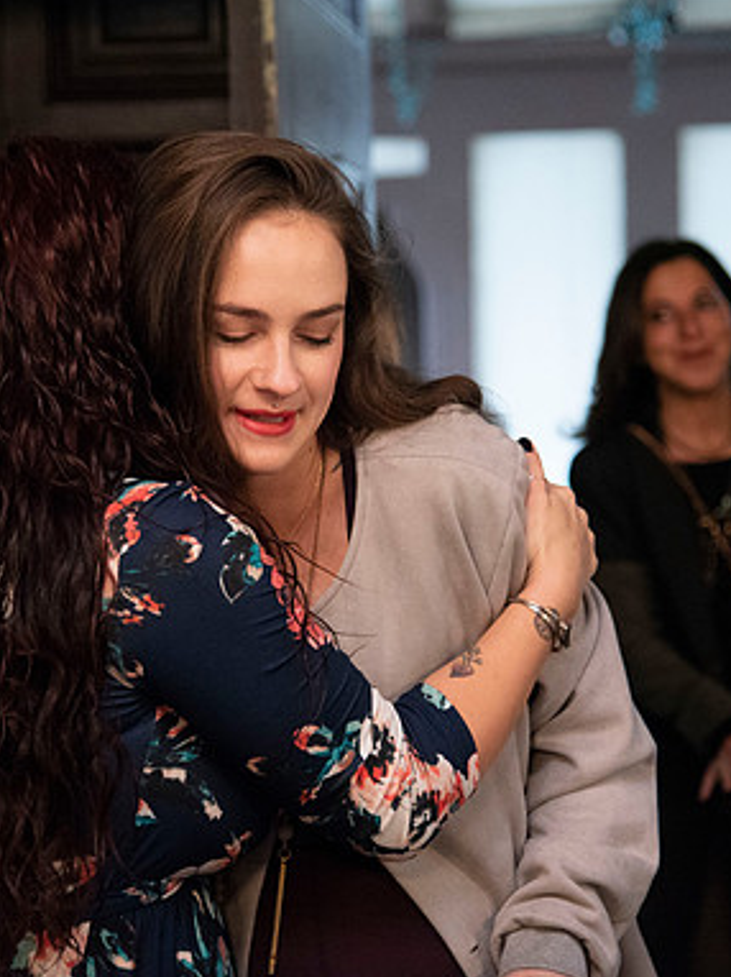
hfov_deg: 13.0
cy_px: 490
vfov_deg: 17.3
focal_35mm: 114
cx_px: 304
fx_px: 3213
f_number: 4
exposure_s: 1/200
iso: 3200
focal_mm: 78
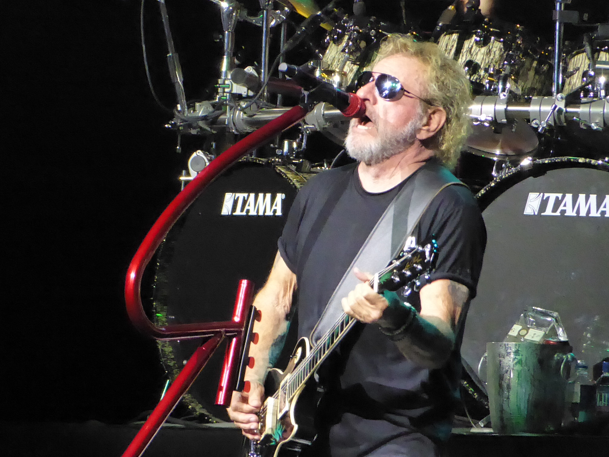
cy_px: 231
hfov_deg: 2.7
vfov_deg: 2.0
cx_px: 310
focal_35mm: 734
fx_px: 12914
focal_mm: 129
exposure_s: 1/100
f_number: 6.4
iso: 3200
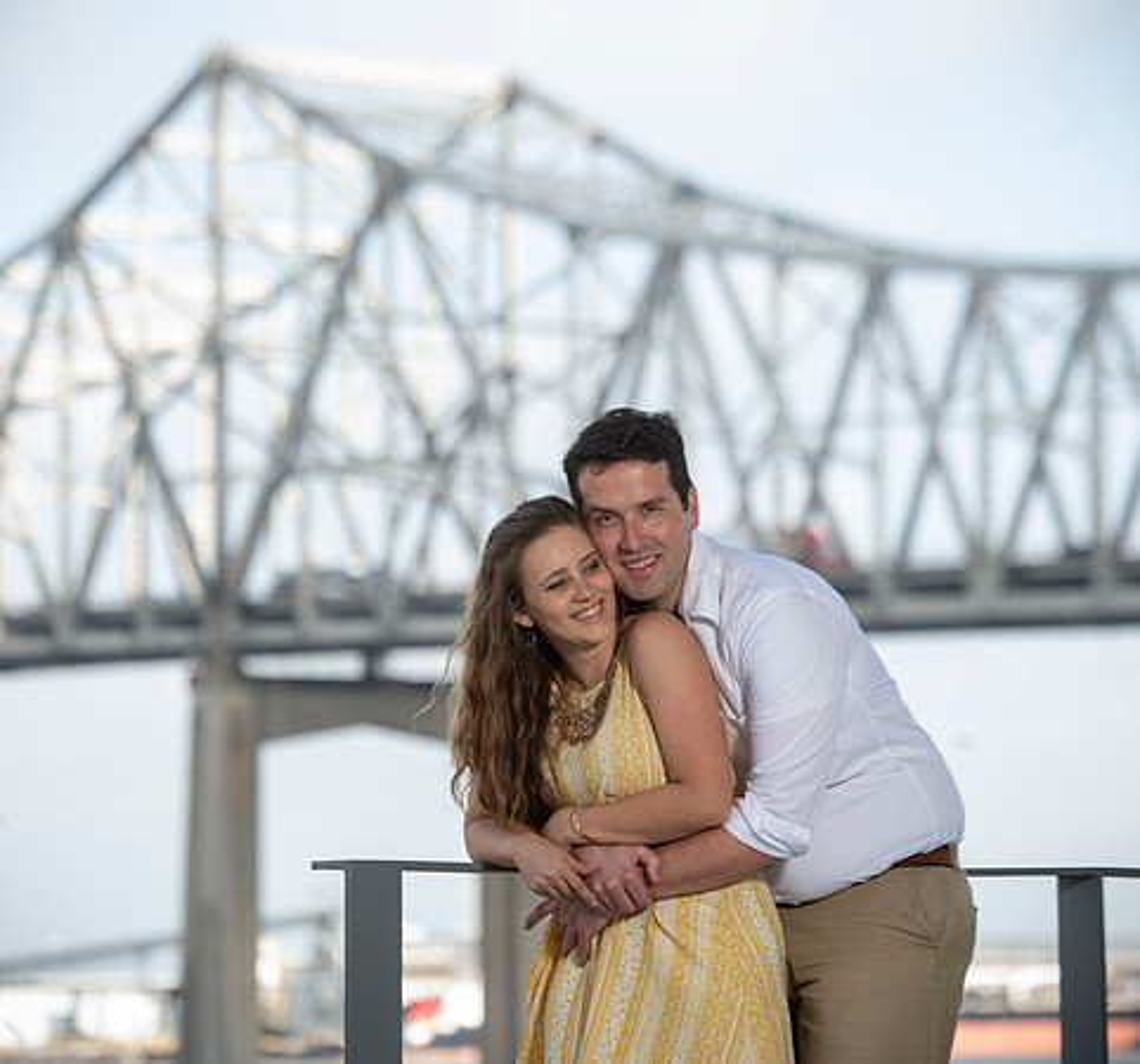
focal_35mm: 175
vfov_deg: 9.6
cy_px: 503
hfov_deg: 10.3
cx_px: 545
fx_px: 6316
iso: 50
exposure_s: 1/200
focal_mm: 135
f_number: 4.5
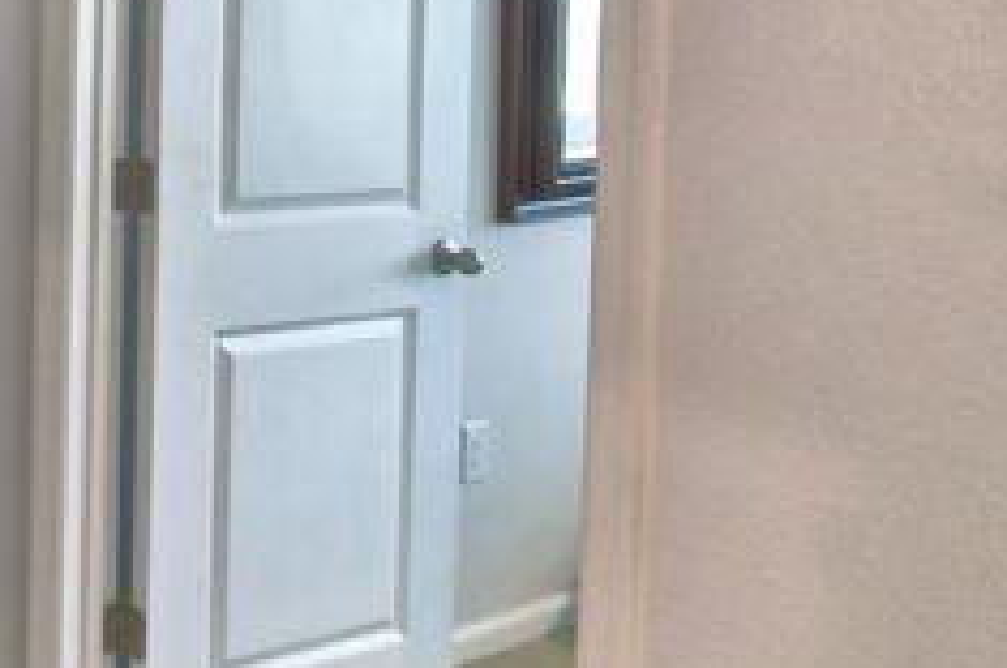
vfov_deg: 28.2
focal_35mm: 45
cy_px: 15
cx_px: -349
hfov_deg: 31.6
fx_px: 1257
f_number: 4.5
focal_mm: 10
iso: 400
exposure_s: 1/30
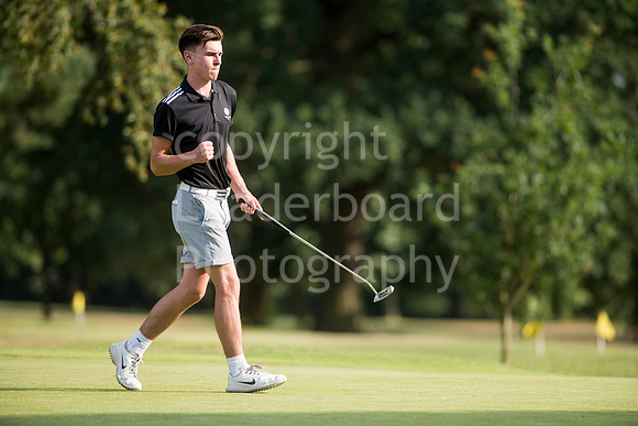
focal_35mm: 300
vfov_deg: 4.6
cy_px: 213
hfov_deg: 6.9
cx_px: 319
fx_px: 5318
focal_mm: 300
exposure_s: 1/2000
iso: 400
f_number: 4
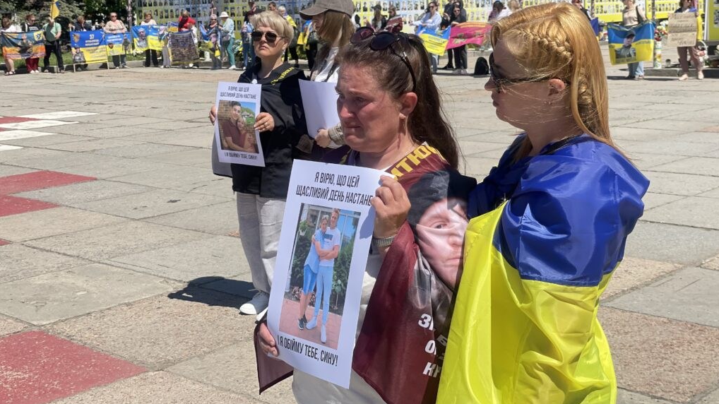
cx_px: 360
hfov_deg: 36.6
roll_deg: +2.6
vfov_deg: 21.0
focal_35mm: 57
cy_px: 145
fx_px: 1086
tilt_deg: -4.5
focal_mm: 6
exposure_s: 1/2994
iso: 32
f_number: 2
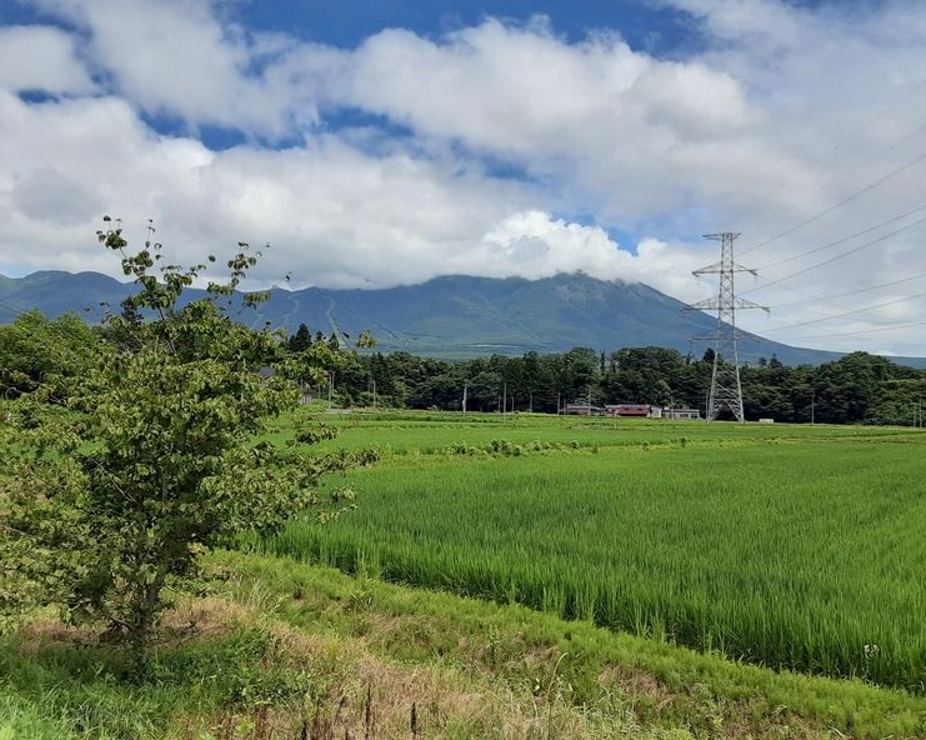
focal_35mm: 29
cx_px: 463
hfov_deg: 60.5
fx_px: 794
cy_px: 362
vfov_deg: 49.9
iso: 40
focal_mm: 2.91
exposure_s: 1/2169
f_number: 1.9
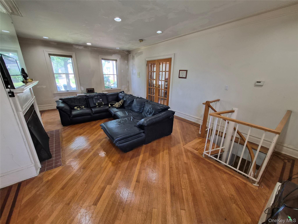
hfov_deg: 106.2
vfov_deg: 89.9
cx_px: 149
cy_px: 112
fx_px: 112
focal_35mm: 13
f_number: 2.2
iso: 160
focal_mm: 1.7
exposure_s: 1/60
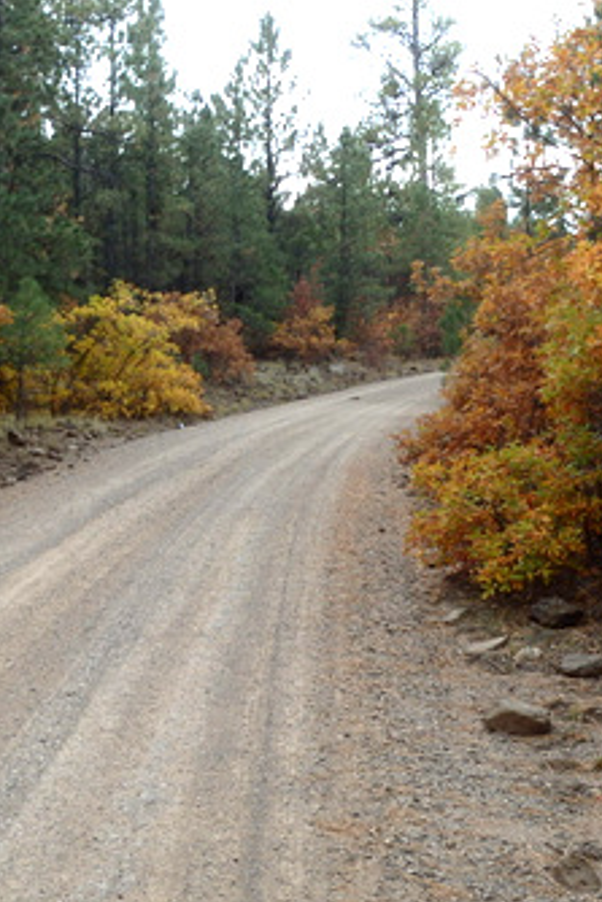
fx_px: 1679
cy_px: 485
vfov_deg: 30.1
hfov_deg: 20.3
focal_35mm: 67
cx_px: 213
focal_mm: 7.7
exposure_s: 1/100
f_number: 4.8
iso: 125
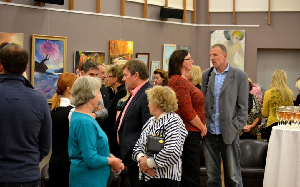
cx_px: 150
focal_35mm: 85
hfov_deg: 24.5
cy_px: 97
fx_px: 691
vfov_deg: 15.5
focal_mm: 55
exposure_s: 1/40
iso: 3200
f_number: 4
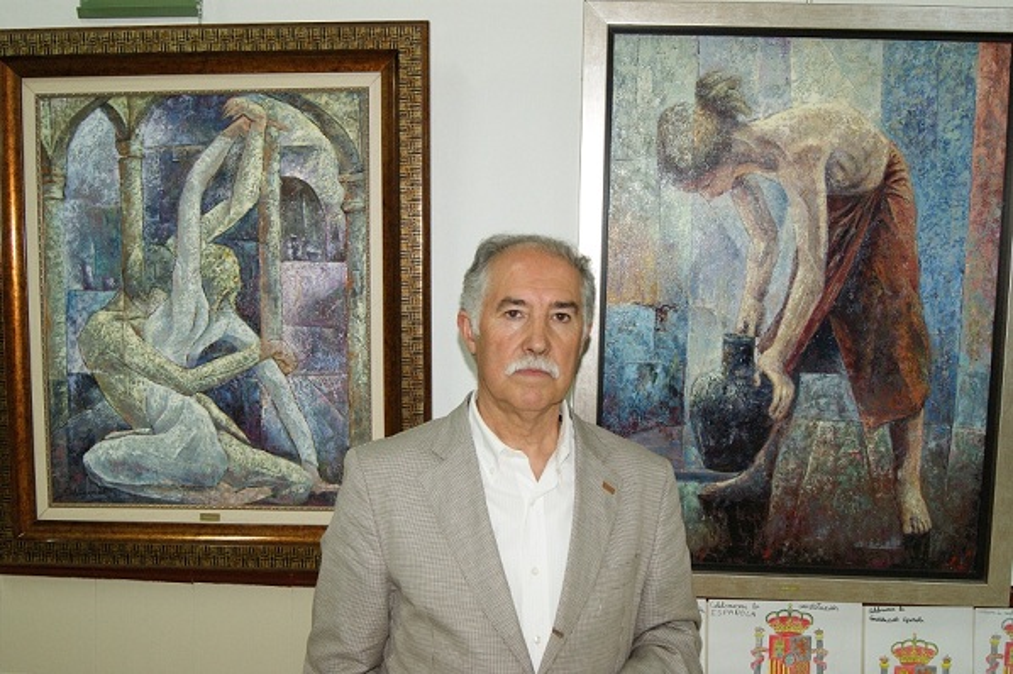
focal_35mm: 39
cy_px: 337
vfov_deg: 34.2
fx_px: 1097
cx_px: 506
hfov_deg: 49.6
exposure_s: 1/60
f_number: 5.6
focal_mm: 26
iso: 400
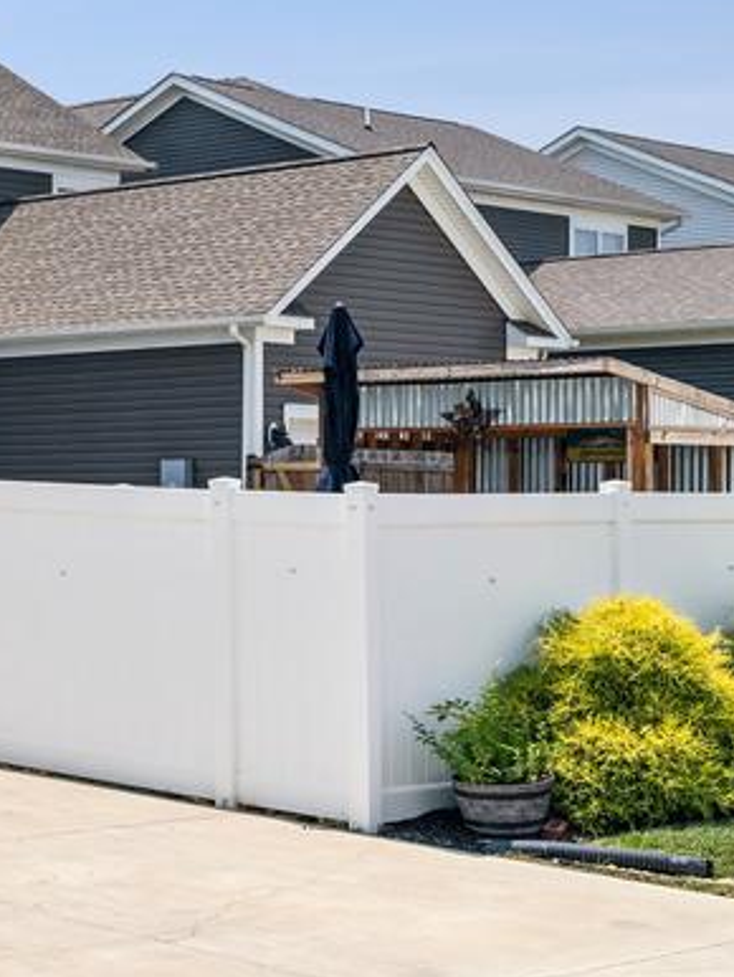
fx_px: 2231
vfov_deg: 24.5
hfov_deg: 16.1
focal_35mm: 79
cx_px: -554
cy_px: 270
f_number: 9
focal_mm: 31
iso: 640
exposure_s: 1/1000
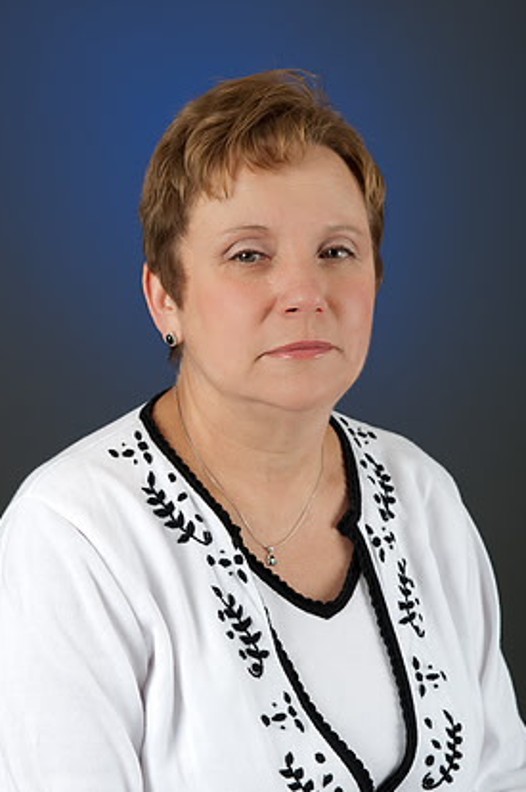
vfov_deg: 26.7
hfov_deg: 17.9
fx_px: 1670
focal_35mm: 76
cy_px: 392
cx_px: 280
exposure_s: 1/250
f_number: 8
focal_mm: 70
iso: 100
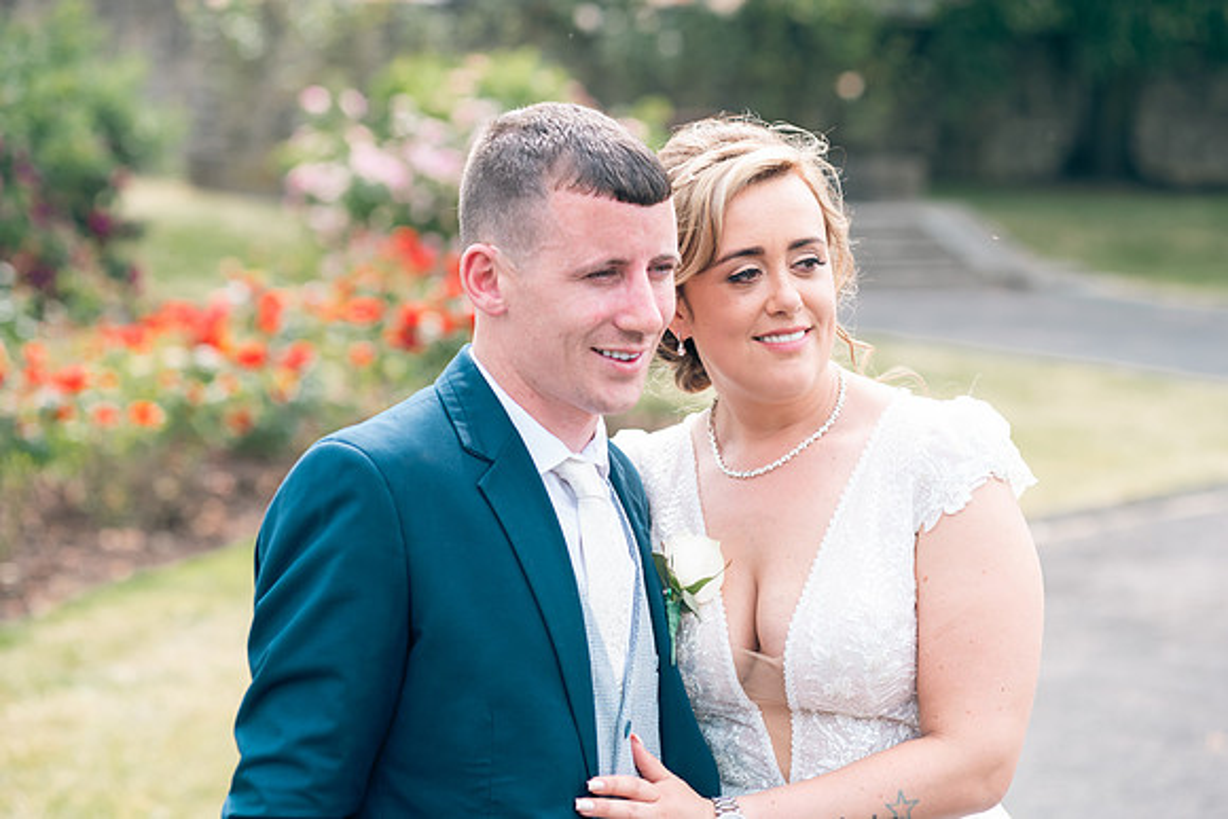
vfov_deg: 13.7
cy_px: 410
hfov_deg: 20.4
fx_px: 3412
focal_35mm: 100
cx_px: 614
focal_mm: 100
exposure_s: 1/200
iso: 80
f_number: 3.5
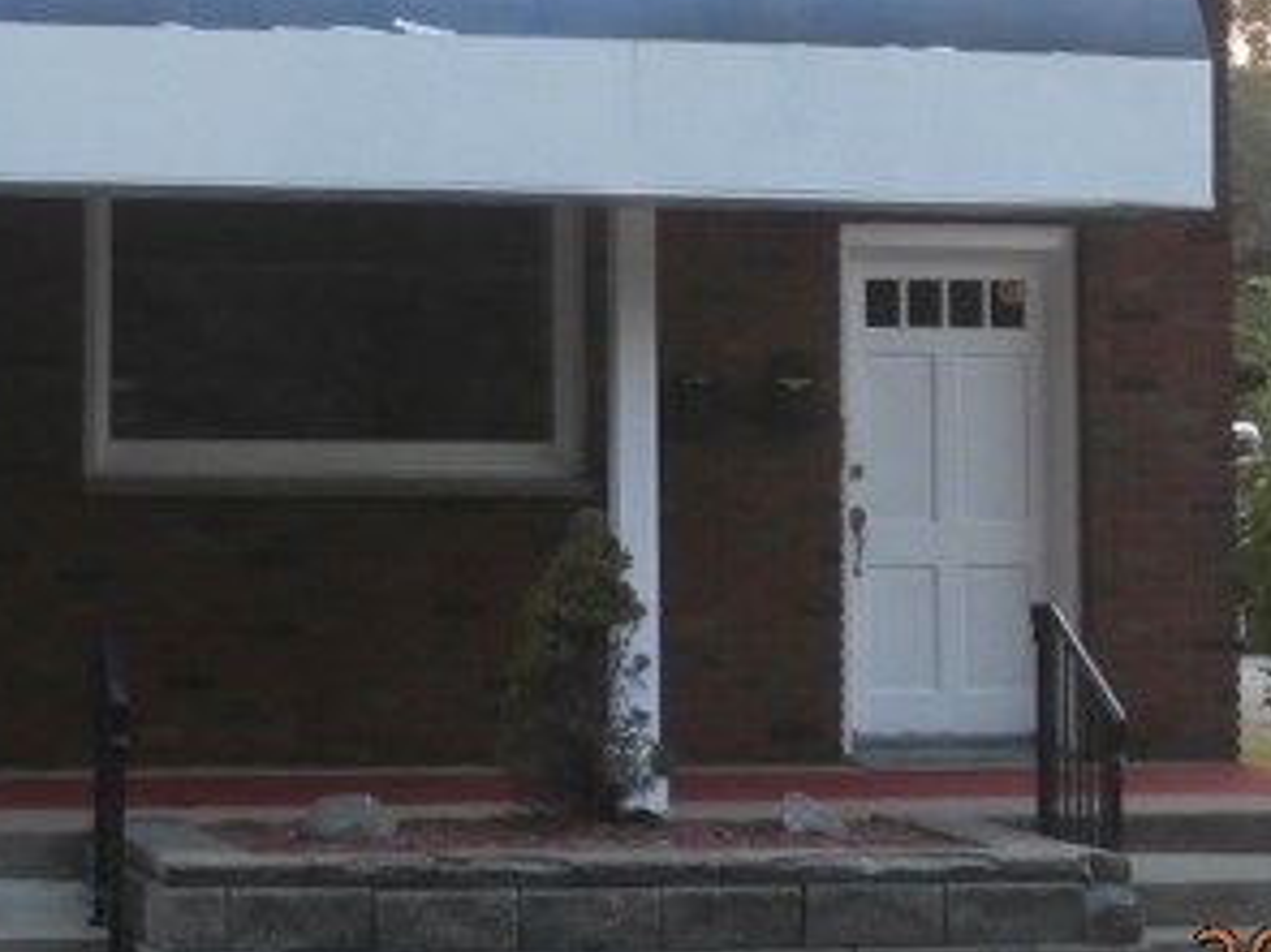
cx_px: 220
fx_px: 3780
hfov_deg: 18.9
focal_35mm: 103
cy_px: -52
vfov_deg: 14.1
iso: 200
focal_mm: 6.67
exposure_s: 1/50
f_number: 3.9
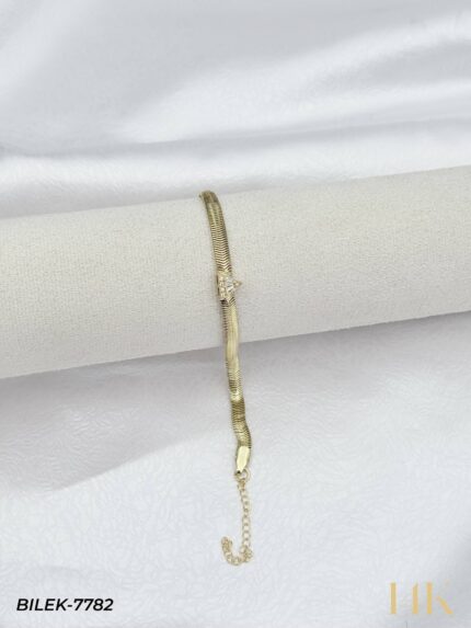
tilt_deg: -58.0
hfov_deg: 30.3
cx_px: 236
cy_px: 314
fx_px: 870
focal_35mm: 48
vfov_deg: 39.6
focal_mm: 6.76
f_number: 1.78
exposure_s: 1/1429
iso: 64
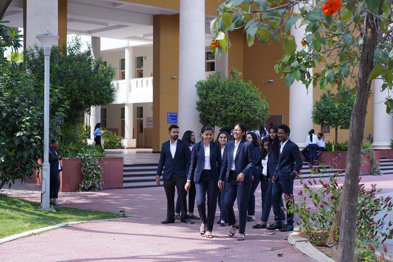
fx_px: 666
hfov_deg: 32.9
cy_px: 131
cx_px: 196
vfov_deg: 22.3
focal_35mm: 61
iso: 200
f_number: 5.6
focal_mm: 61
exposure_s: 1/250
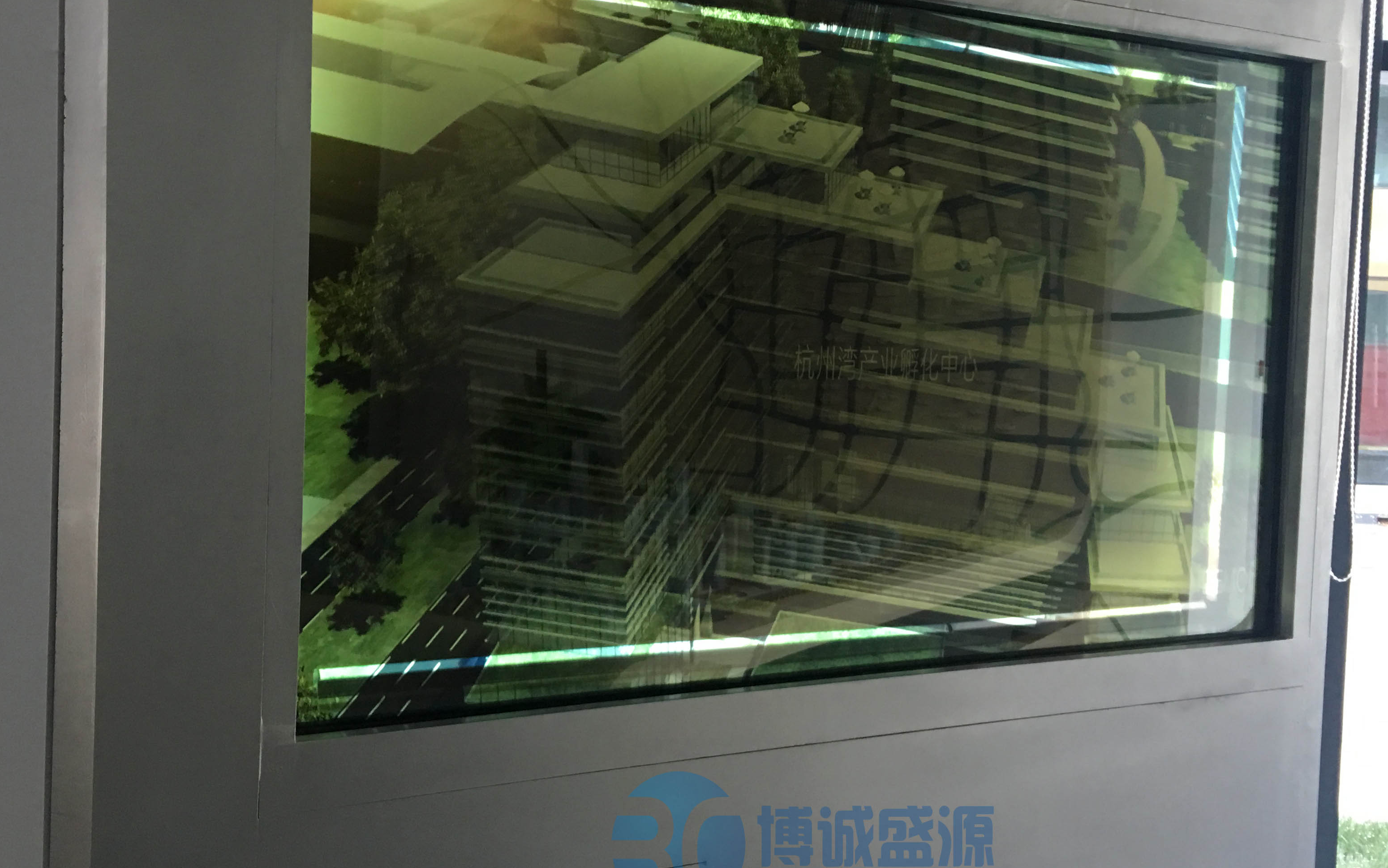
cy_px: 403
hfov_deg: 49.3
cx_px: 655
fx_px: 1513
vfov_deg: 32.0
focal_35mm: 40
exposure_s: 1/17
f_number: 2.2
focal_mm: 4.15
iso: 80
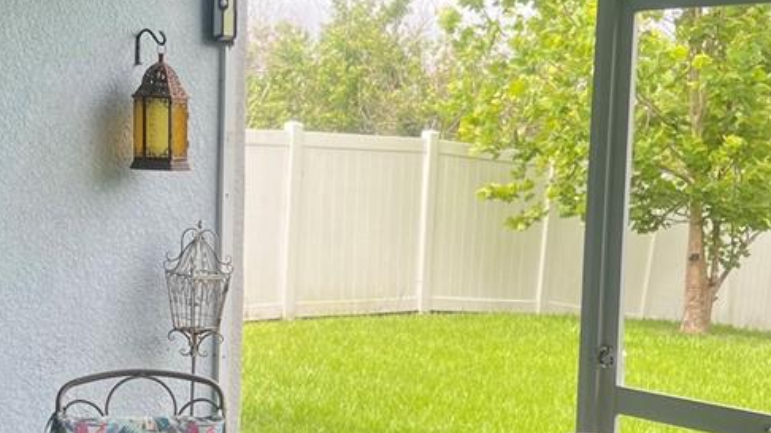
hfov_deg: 30.1
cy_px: 257
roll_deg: -0.9
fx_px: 1431
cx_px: 349
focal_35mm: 70
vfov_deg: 17.2
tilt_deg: -3.4
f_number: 1.5
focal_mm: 5.7
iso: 50
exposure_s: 1/733
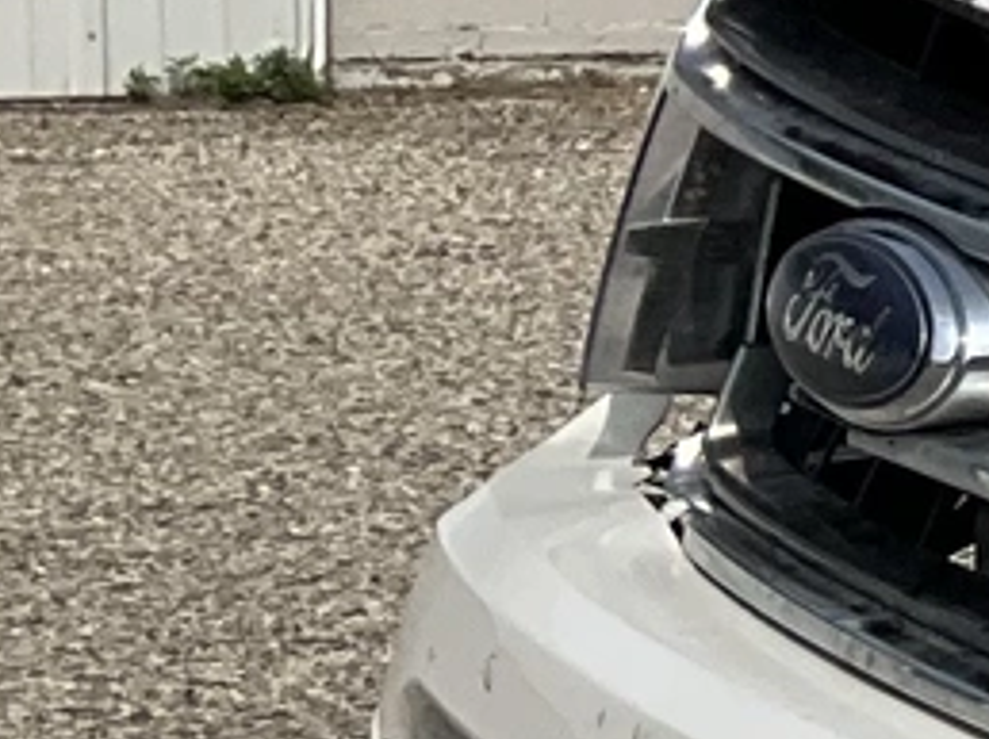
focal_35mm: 225
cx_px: 3622
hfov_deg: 7.1
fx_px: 6422
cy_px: 257
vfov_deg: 6.6
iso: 25
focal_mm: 3
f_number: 1.8
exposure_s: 1/4405
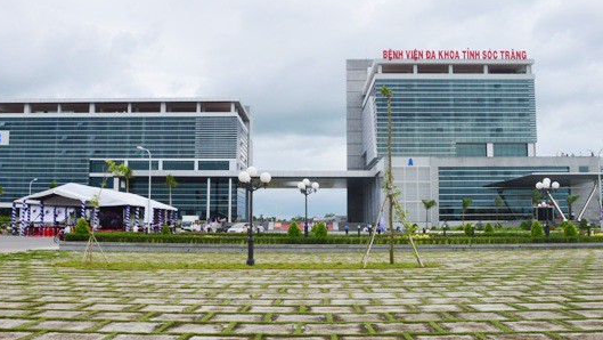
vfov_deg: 31.2
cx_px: 294
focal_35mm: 38
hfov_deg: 52.8
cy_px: 163
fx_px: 608
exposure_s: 1/320
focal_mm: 20
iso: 400
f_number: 9
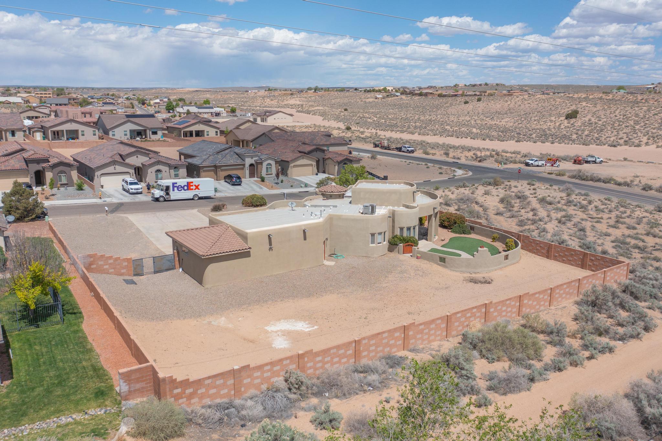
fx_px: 515
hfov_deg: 65.5
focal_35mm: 28
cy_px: 220
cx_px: 331
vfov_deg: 46.4
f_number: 3.2
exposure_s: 1/2000
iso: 100
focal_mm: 10.26
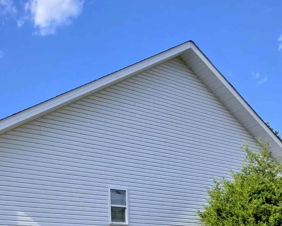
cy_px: 235
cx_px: 15
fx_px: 300
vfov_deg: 36.3
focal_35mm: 36
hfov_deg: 44.5
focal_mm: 2.2
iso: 50
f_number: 1.9
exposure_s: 1/2000
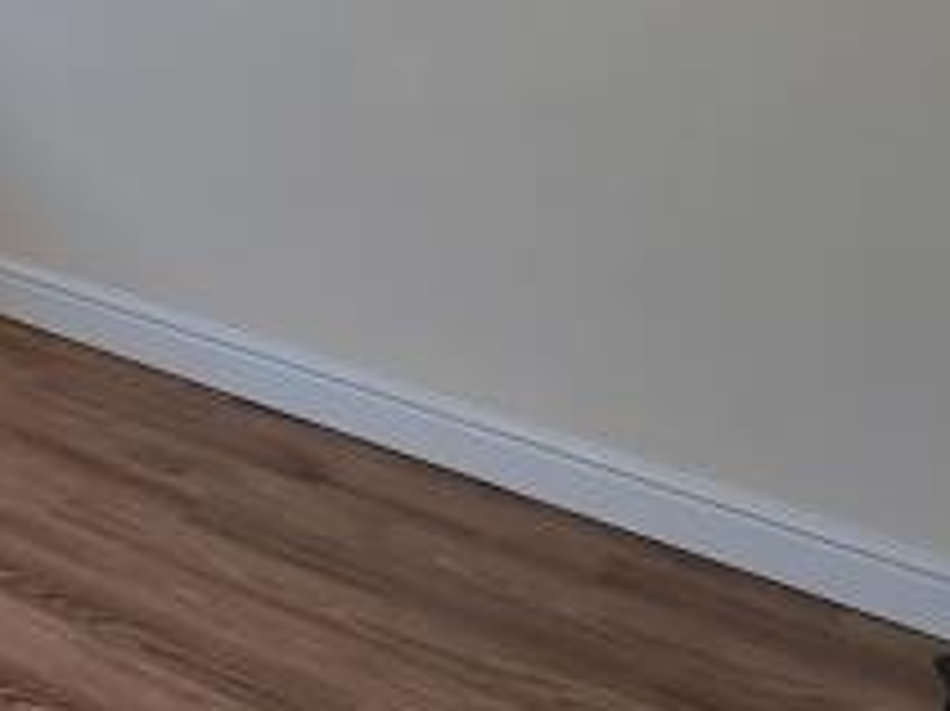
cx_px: -797
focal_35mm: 63
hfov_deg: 20.6
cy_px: -40
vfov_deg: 22.2
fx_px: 1728
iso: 80
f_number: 2.2
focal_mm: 2.2
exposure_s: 1/100
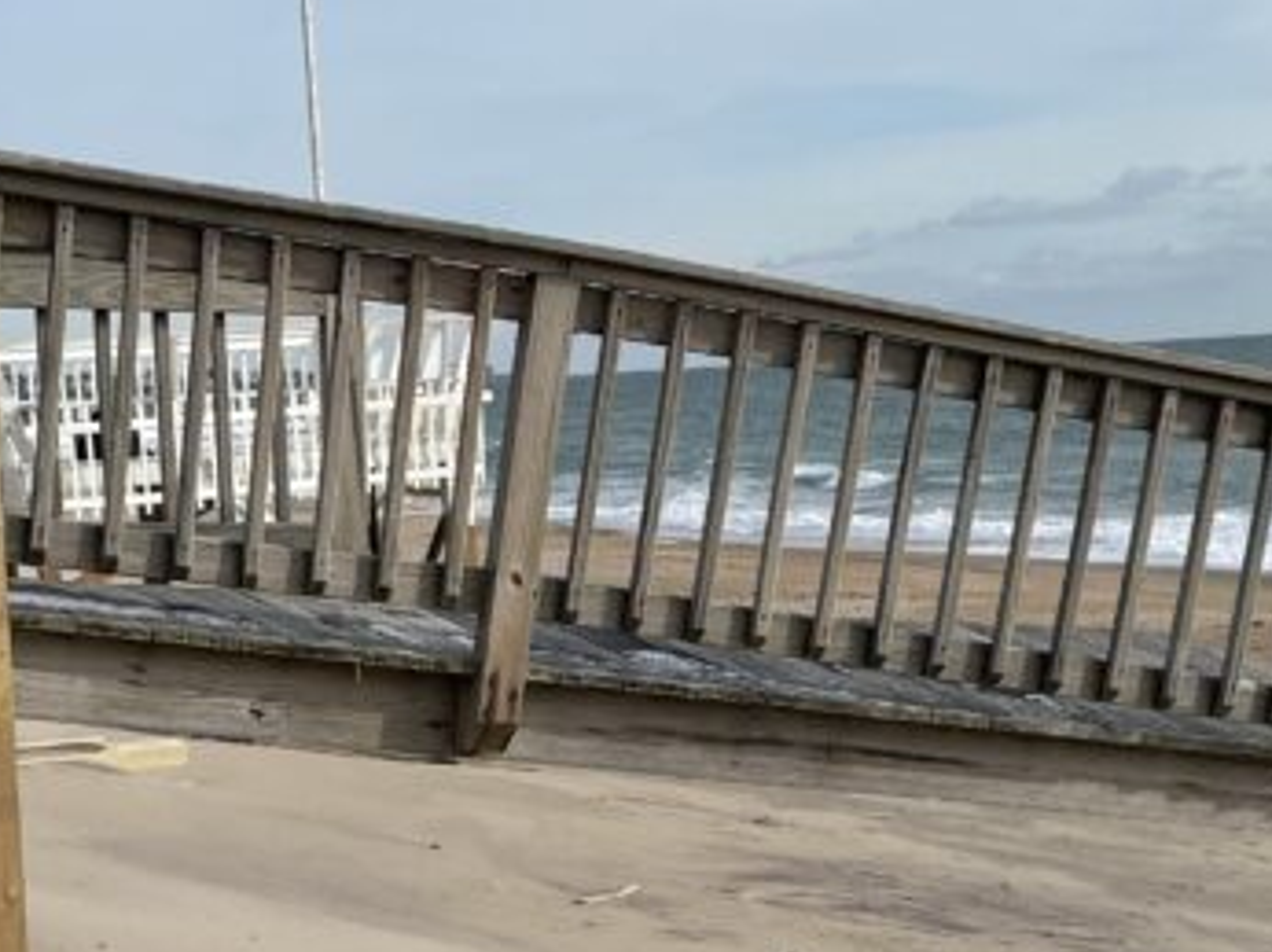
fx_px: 2827
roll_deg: +3.2
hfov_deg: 25.3
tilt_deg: -11.7
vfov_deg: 18.5
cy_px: 996
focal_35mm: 77
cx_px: 529
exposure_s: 1/4000
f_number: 1.6
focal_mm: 4.2
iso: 32
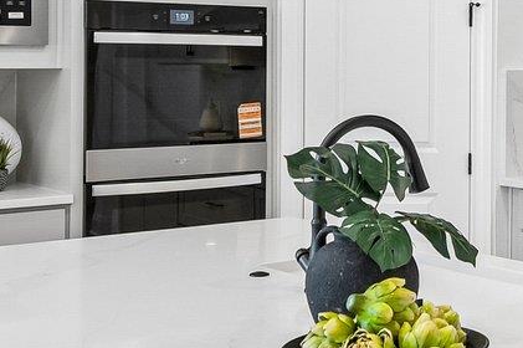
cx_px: 575
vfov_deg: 18.3
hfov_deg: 25.7
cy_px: 25
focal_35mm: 73
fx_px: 1060
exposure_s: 1/13
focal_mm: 10
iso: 400
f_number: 8
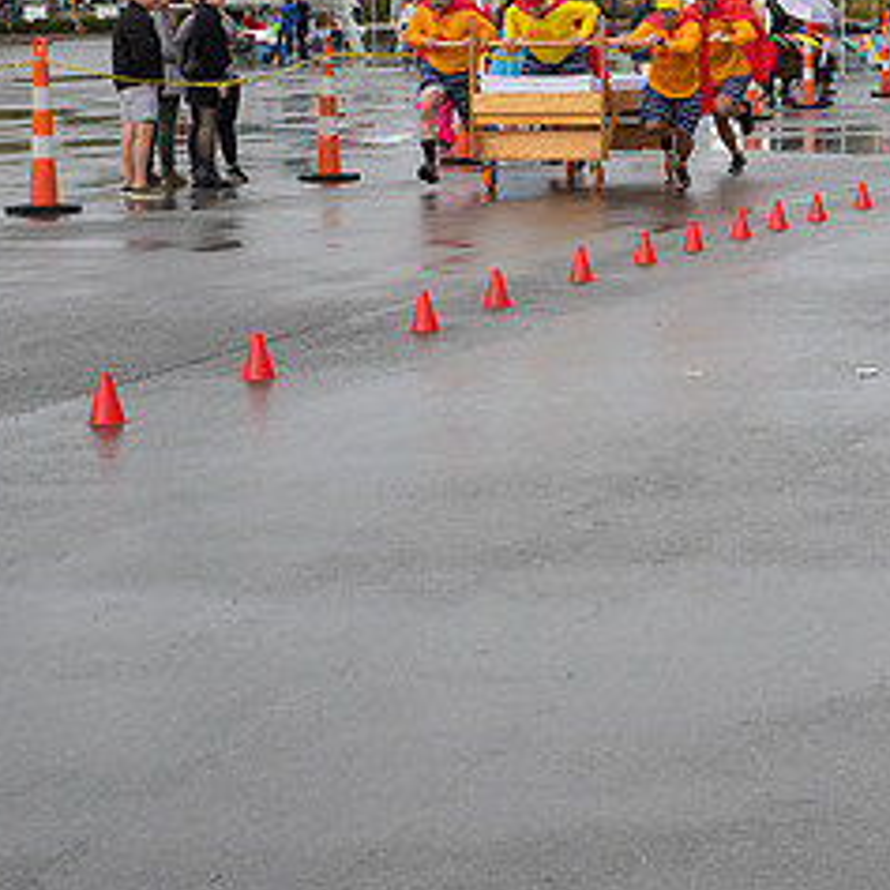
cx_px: 755
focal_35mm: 104
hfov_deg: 16.6
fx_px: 3025
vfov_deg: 16.6
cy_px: 180
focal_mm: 50
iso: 400
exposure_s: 1/500
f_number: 7.1
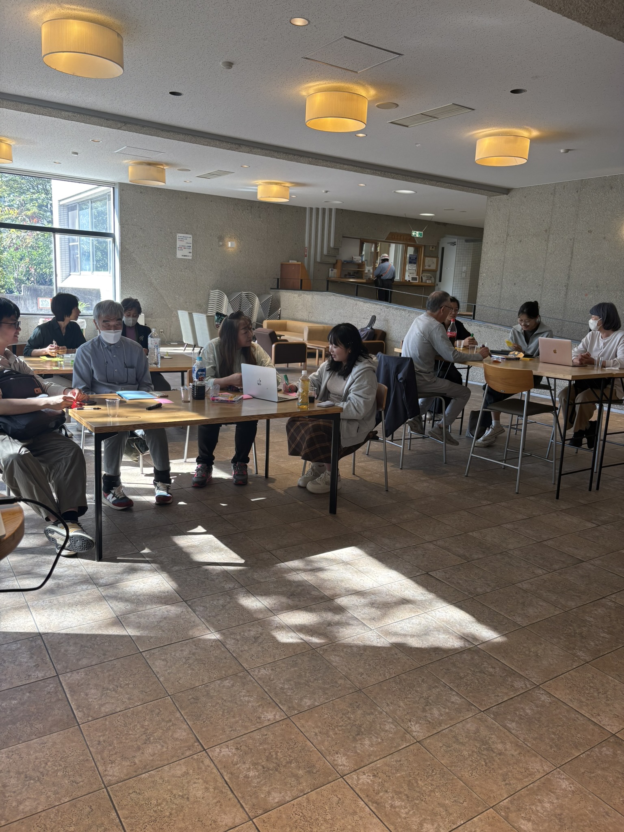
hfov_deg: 53.1
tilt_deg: -10.6
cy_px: 416
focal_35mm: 26
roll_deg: -2.6
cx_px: 312
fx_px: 625
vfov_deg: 67.3
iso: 40
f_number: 1.6
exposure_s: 1/100
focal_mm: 5.96
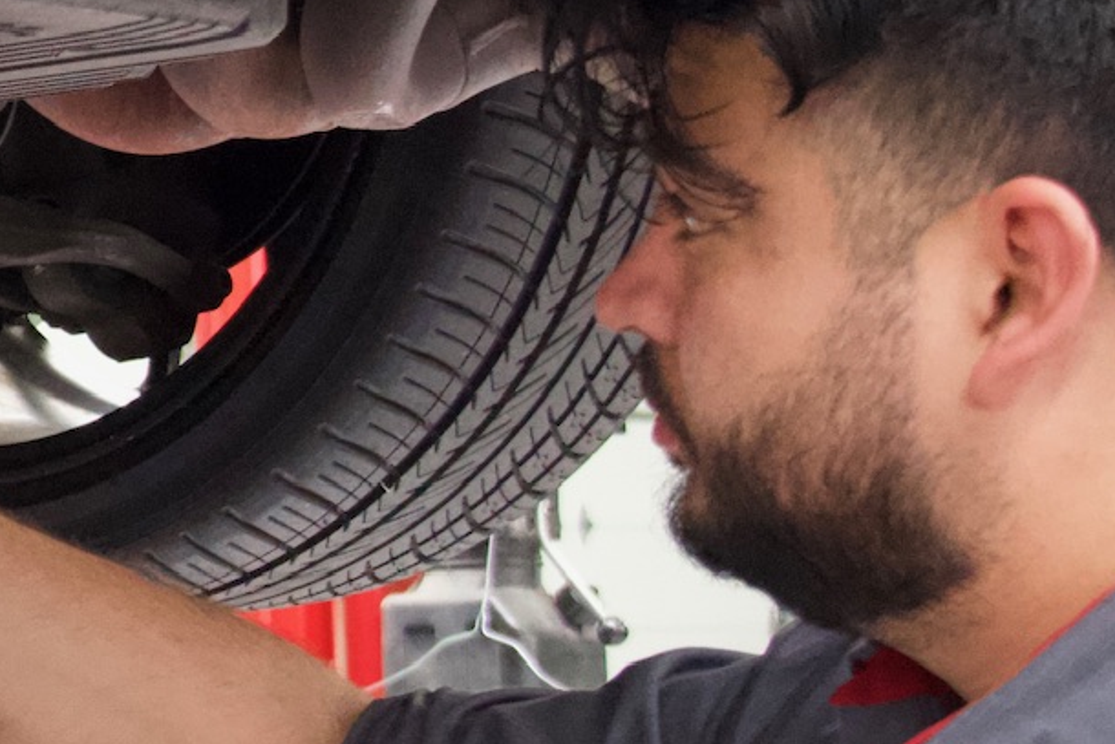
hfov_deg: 14.0
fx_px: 4213
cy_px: 188
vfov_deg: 10.1
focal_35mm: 136
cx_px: -621
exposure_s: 1/200
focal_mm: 24
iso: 5000
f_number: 4
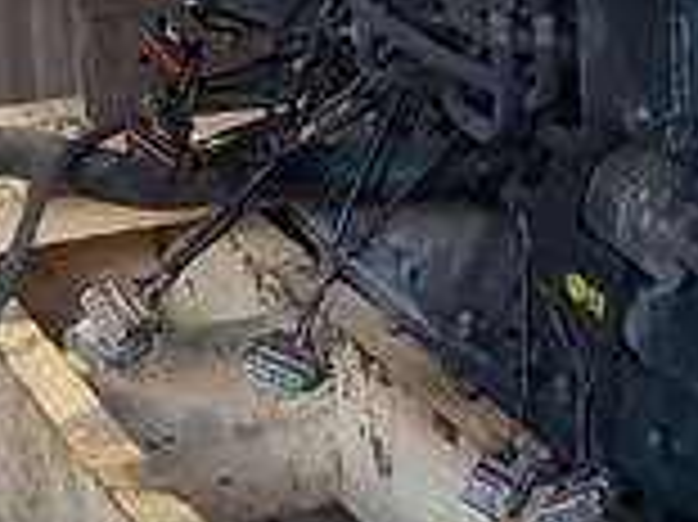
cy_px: -86
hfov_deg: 14.9
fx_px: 2498
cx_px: 1004
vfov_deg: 11.7
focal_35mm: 124
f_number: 3.3
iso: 250
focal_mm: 4.1
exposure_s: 1/30
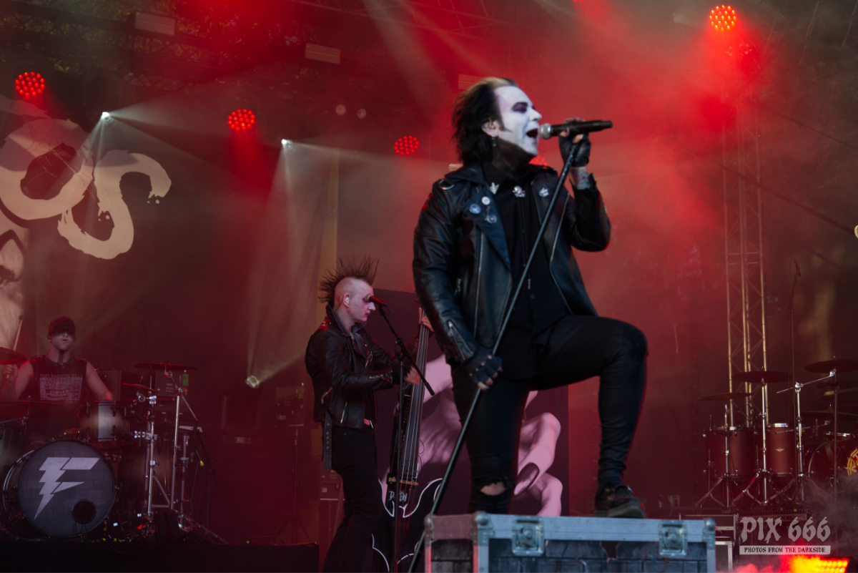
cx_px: 429
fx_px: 1240
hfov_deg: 38.2
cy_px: 286
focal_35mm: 52
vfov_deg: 26.0
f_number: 4
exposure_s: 1/200
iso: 200
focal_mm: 52
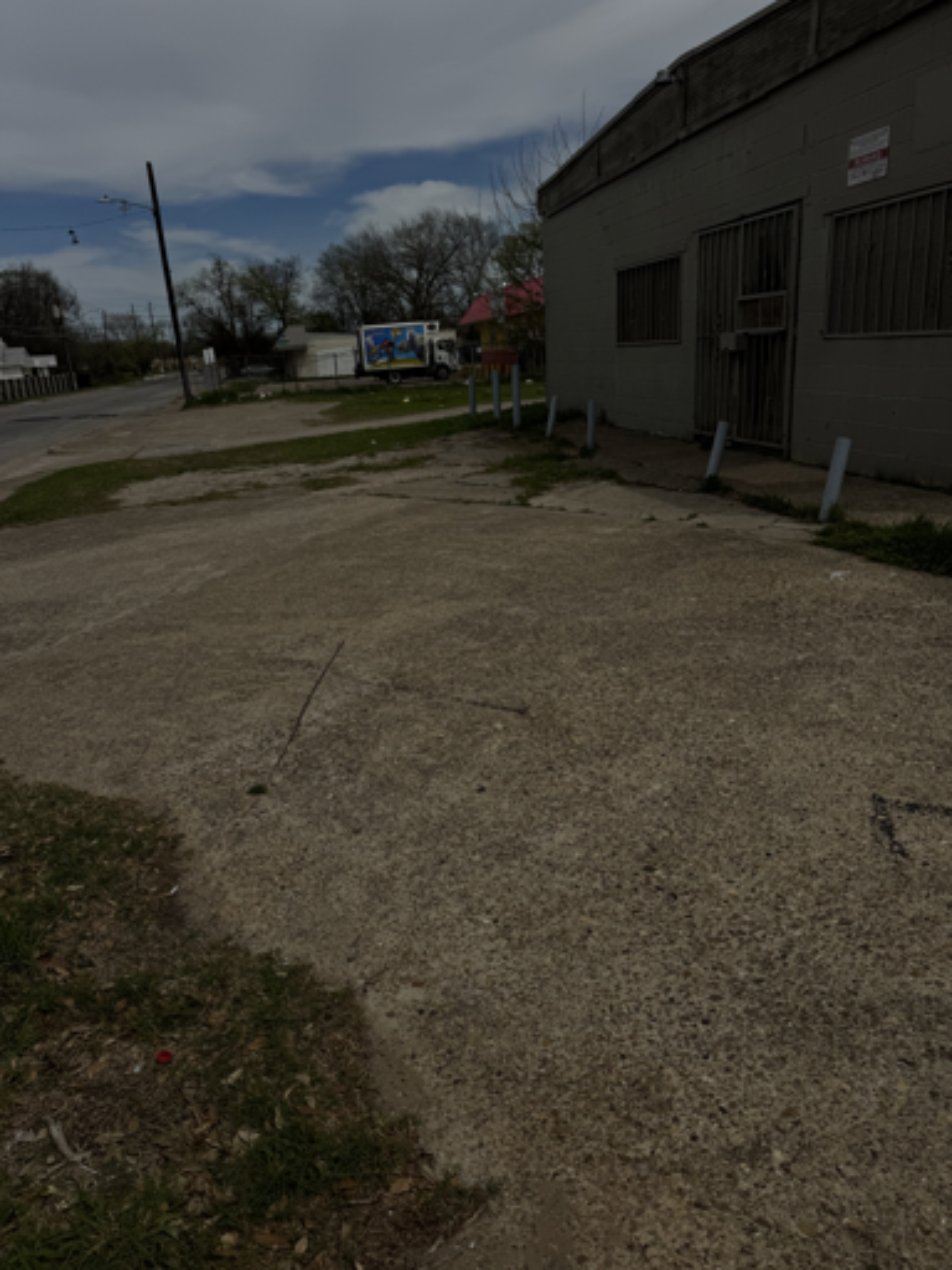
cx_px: 476
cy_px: 635
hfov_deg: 56.8
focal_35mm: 24
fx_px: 880
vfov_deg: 71.6
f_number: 1.78
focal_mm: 6.76
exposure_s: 1/28571
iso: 80
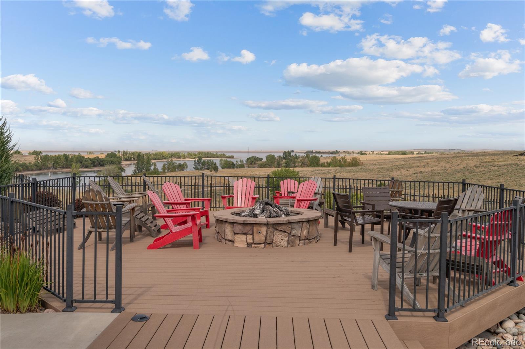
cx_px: 262
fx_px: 510
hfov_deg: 54.5
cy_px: 174
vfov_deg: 37.8
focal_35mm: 35
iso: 400
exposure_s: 1/3200
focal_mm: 35
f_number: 8
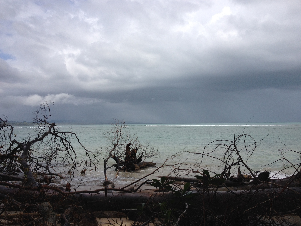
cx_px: 150
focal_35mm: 35
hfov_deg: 52.6
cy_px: 113
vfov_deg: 40.7
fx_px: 304
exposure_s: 1/3460
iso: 50
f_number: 2.4
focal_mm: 4.28
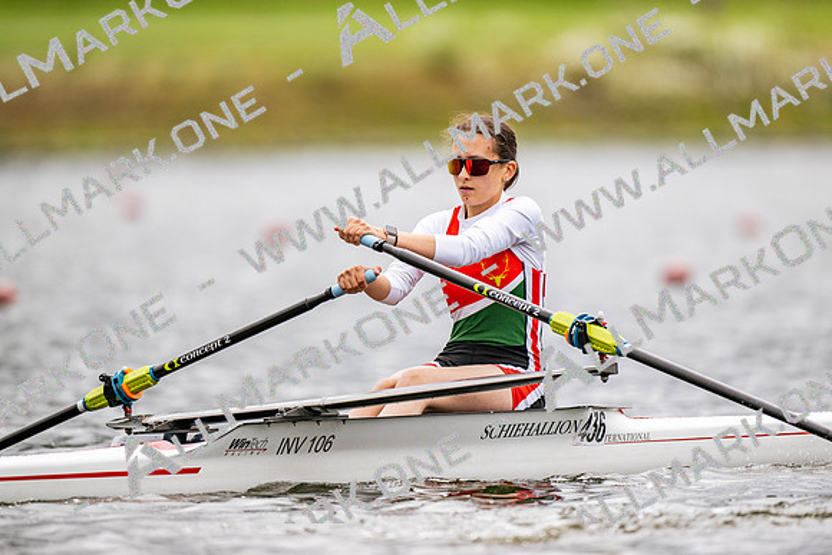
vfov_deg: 2.3
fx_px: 13869
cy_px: 278
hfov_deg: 3.4
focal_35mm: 600
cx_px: 416
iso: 360
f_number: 4
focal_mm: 600
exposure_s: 1/2500
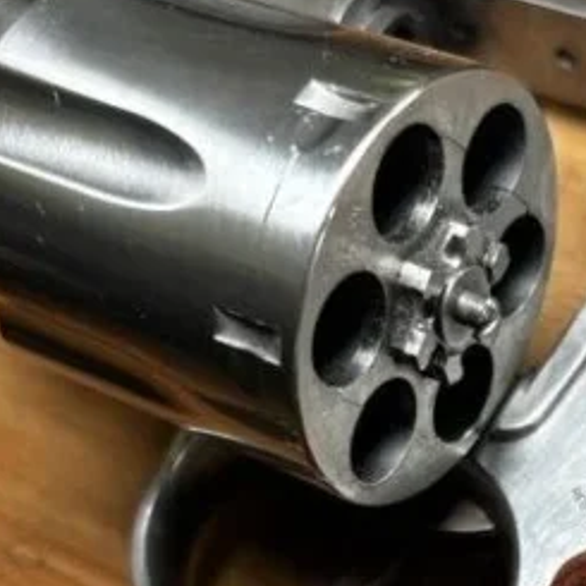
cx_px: 457
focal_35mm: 75
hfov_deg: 22.8
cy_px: 691
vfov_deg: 21.5
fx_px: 1436
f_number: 1.6
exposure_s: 1/60
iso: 125
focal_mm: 5.96
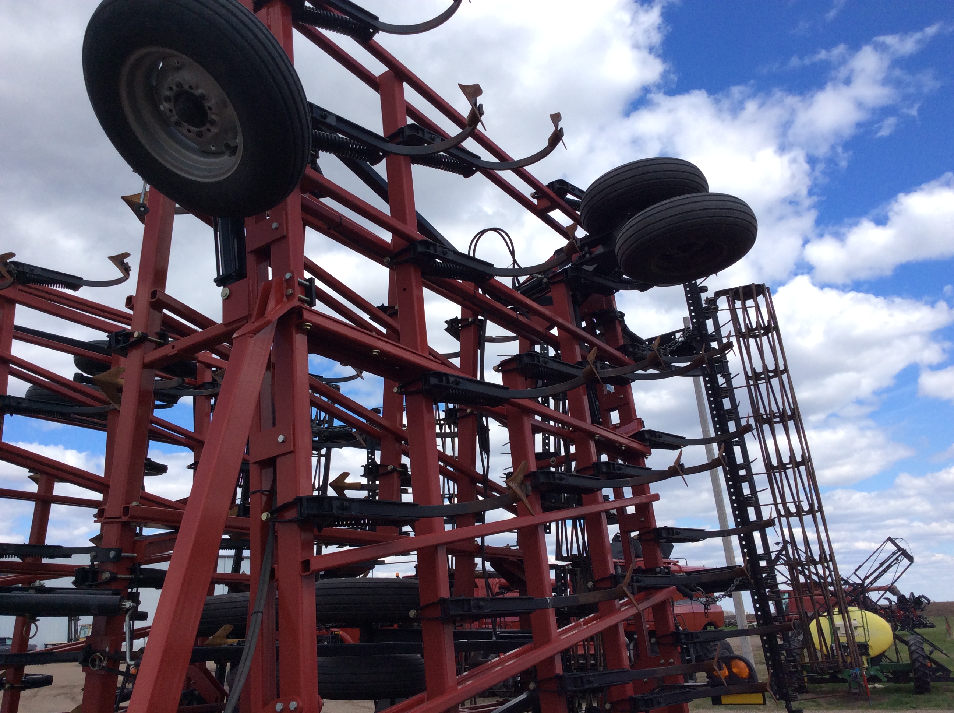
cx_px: 477
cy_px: 356
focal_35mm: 32
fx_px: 881
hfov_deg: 56.9
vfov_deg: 44.1
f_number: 2.4
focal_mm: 3.3
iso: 32
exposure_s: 1/1634
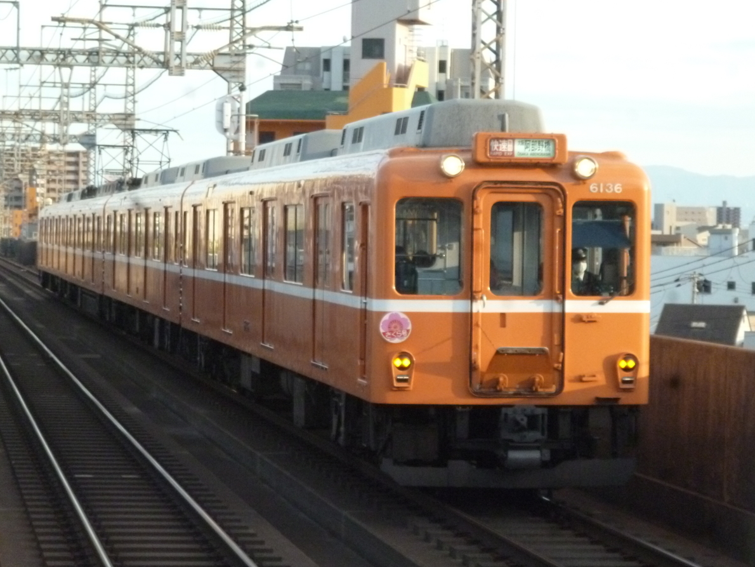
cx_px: 379
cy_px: 284
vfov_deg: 12.0
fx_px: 2705
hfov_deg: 15.9
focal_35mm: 124
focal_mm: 20
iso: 800
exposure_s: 1/250
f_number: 6.5
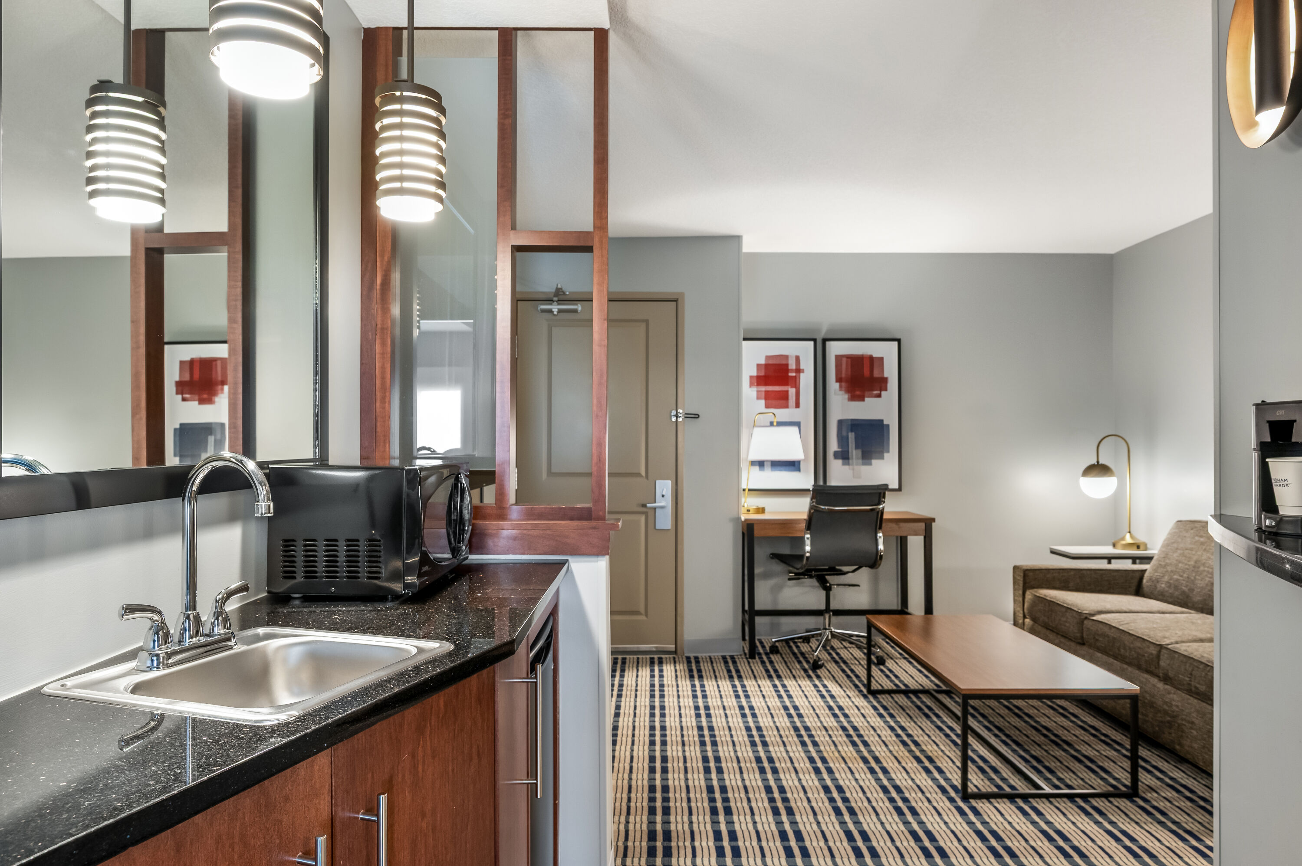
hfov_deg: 78.6
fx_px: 795
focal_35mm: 22
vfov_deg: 57.2
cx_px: 651
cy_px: 433
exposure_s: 1/2
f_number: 8
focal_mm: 22
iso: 400
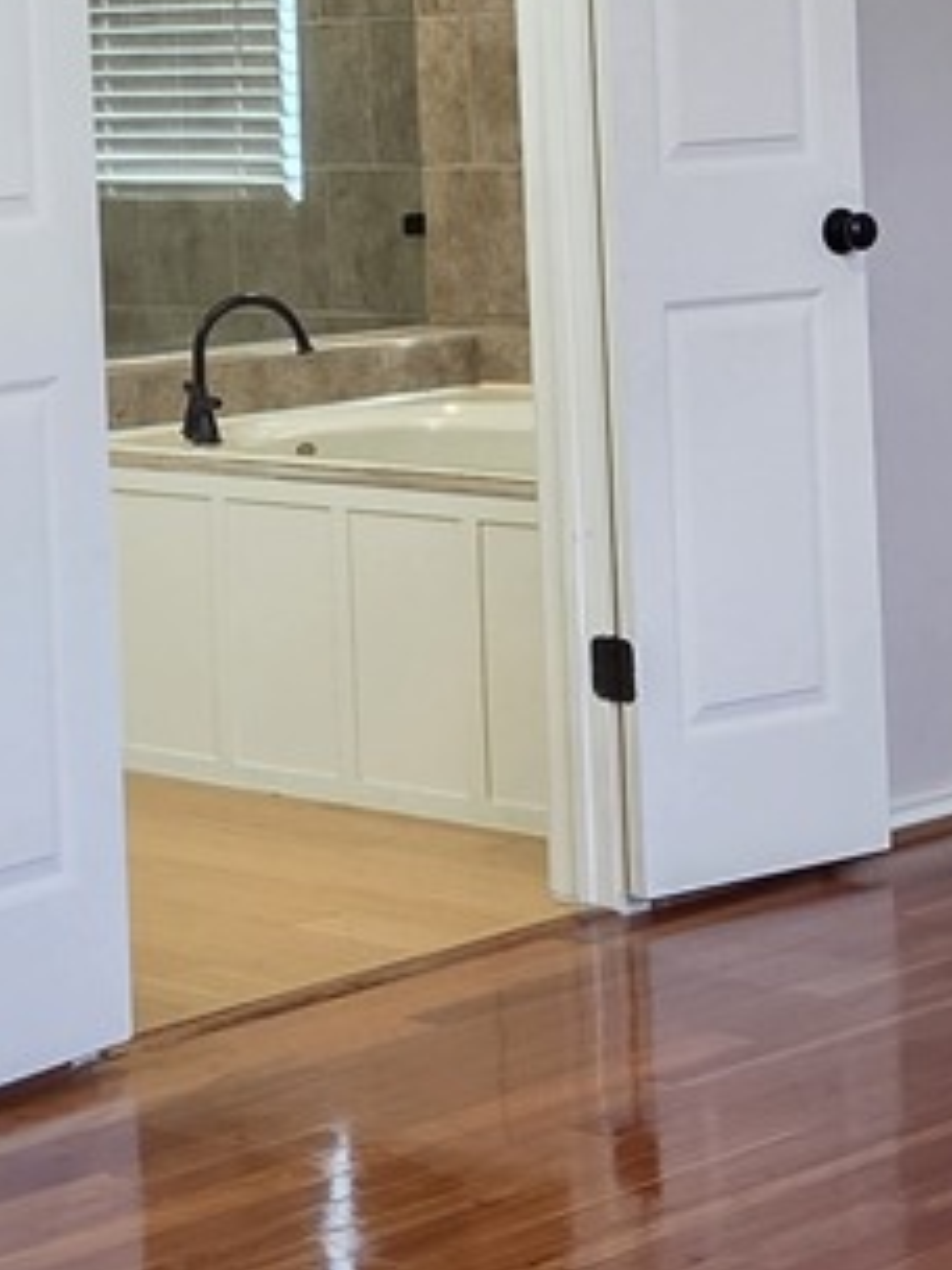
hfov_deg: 13.6
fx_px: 3997
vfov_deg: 17.8
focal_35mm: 109
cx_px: 514
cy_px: 142
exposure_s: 1/120
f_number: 1.8
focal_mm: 5.4
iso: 500
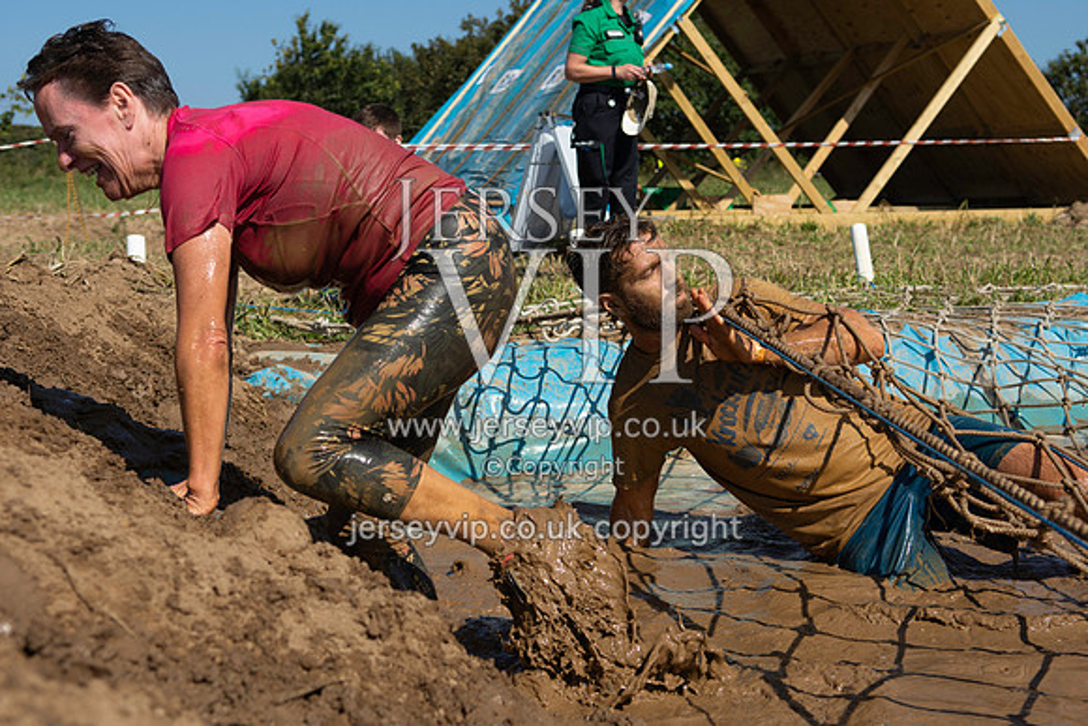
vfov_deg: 26.5
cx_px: 544
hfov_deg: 38.9
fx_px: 1542
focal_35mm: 51
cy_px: 363
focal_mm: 34
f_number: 4
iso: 100
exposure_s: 1/1600
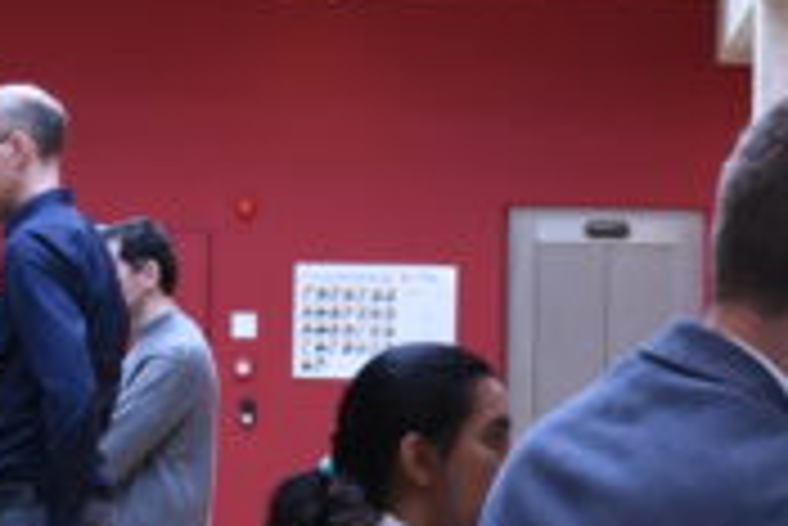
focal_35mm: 193
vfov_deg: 7.1
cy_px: 474
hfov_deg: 10.5
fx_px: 4228
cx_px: 869
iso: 800
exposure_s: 1/100
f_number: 5
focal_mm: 22
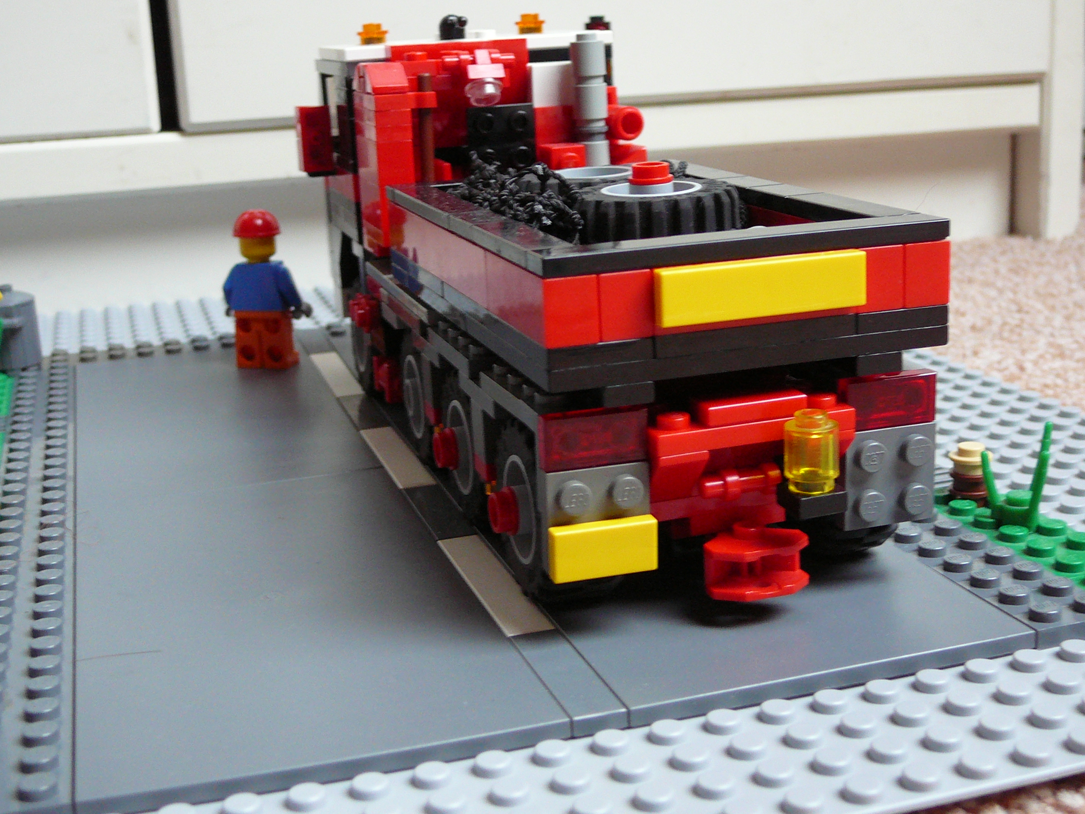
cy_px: 407
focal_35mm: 47
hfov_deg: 40.4
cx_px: 542
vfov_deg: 30.9
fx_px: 1473
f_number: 3.3
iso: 200
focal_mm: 7
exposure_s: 1/8
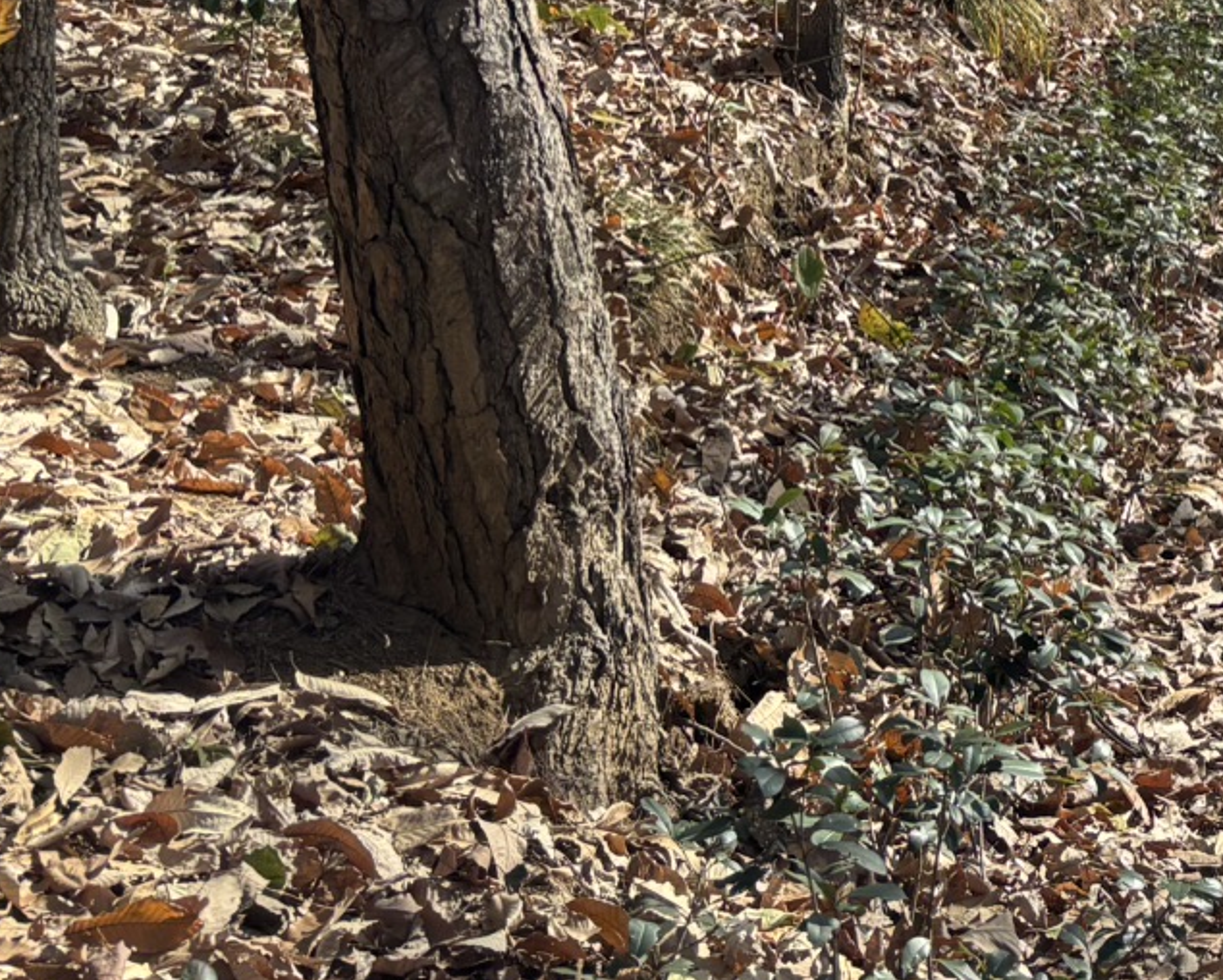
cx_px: 1715
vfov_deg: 17.4
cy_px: -448
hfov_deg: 21.0
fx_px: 2897
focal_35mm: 80
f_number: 1.6
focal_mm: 5.96
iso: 50
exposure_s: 1/837
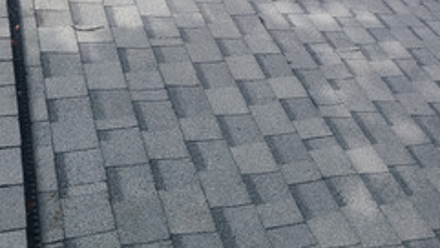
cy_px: -51
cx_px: 186
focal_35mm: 47
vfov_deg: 23.3
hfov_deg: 43.6
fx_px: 549
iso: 40
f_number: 1.8
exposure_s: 1/1283
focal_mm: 5.4
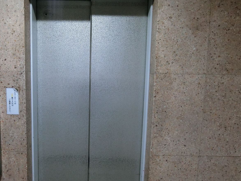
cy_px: 93
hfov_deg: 66.2
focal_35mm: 26
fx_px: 181
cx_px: 89
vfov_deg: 53.1
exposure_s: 1/30
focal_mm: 4.06
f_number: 2.7
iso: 400
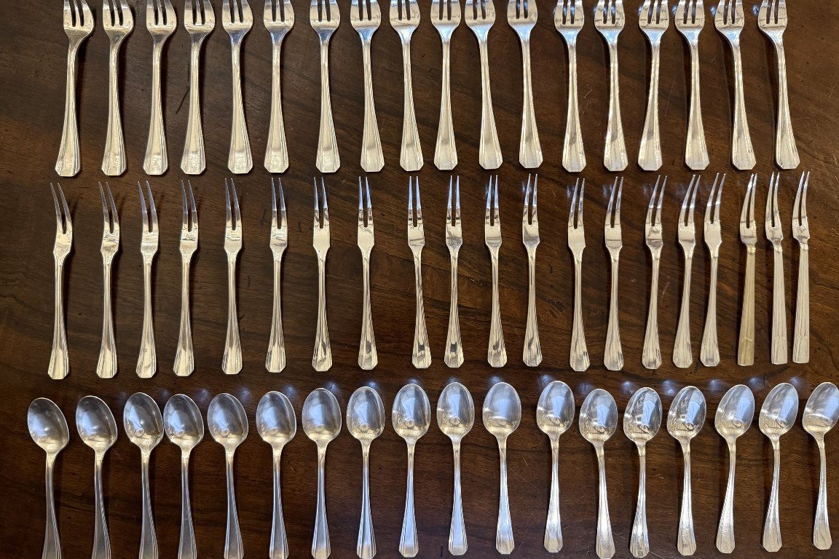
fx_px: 606
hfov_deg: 69.4
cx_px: 429
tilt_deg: -86.5
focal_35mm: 26
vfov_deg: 49.5
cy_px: 271
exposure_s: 1/50
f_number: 1.78
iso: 320
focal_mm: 6.76
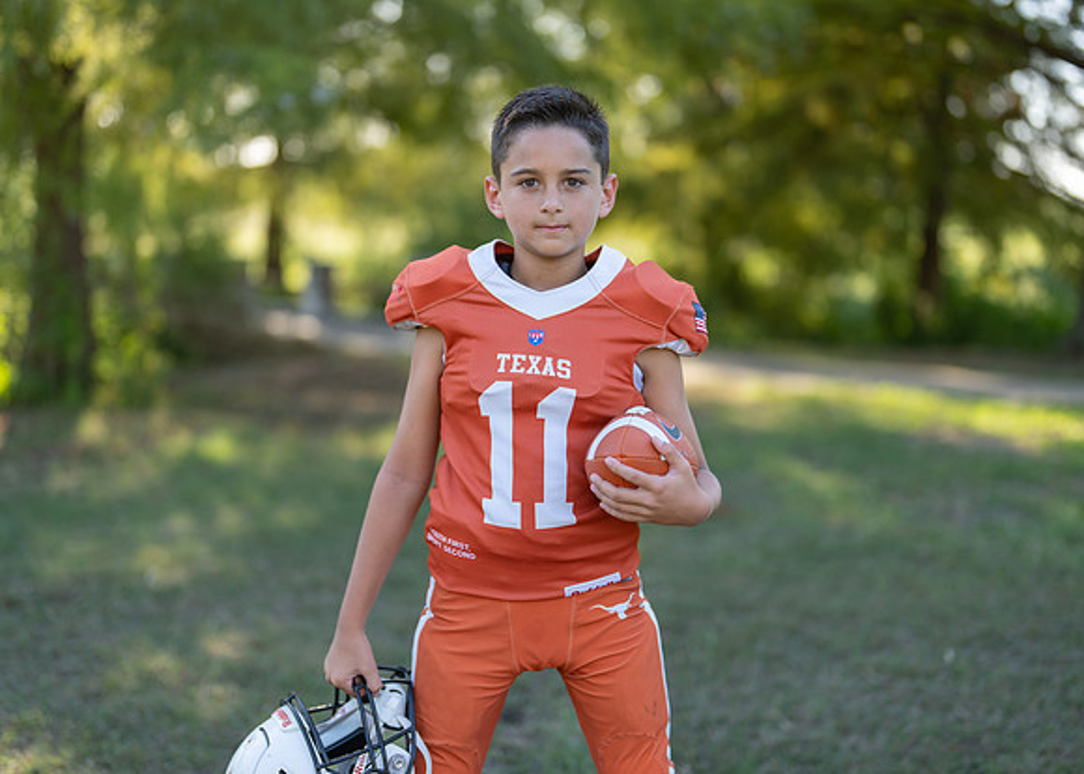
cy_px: 387
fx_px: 1613
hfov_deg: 37.2
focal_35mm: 52
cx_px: 542
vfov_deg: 27.0
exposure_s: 1/1250
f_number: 1.2
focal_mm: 50
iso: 100
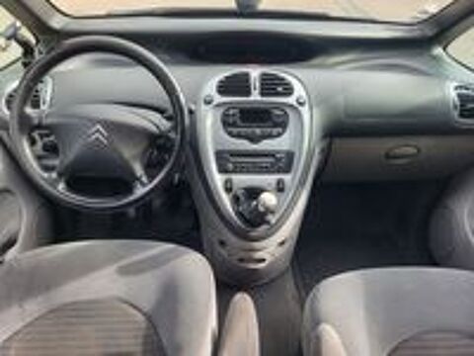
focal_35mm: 26
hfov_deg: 67.3
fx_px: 356
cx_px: 237
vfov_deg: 53.1
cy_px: 178
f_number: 1.8
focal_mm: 5.4
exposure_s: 1/152
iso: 40
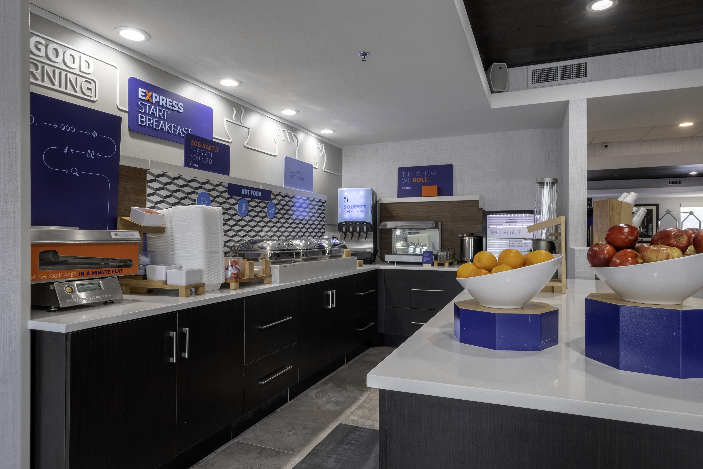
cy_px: 234
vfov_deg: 57.2
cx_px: 352
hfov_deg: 78.6
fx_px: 430
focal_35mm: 22
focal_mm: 14.4
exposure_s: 1/40
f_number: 11
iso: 200
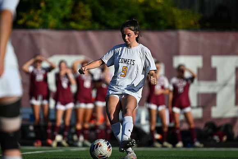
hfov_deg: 4.1
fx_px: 3306
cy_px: 80
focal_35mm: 500
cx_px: 119
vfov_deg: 2.8
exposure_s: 1/2000
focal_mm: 500
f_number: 5.6
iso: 280
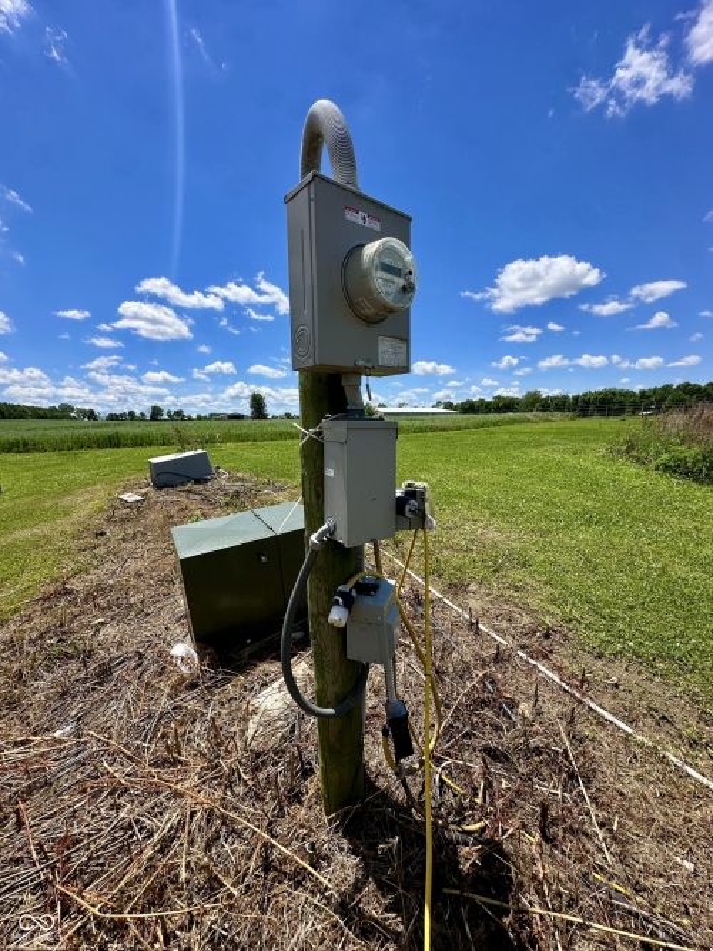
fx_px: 385
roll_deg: -0.3
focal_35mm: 14
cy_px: 476
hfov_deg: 85.7
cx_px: 356
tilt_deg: -8.1
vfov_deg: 102.1
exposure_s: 1/1887
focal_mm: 2.22
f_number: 2.2
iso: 50
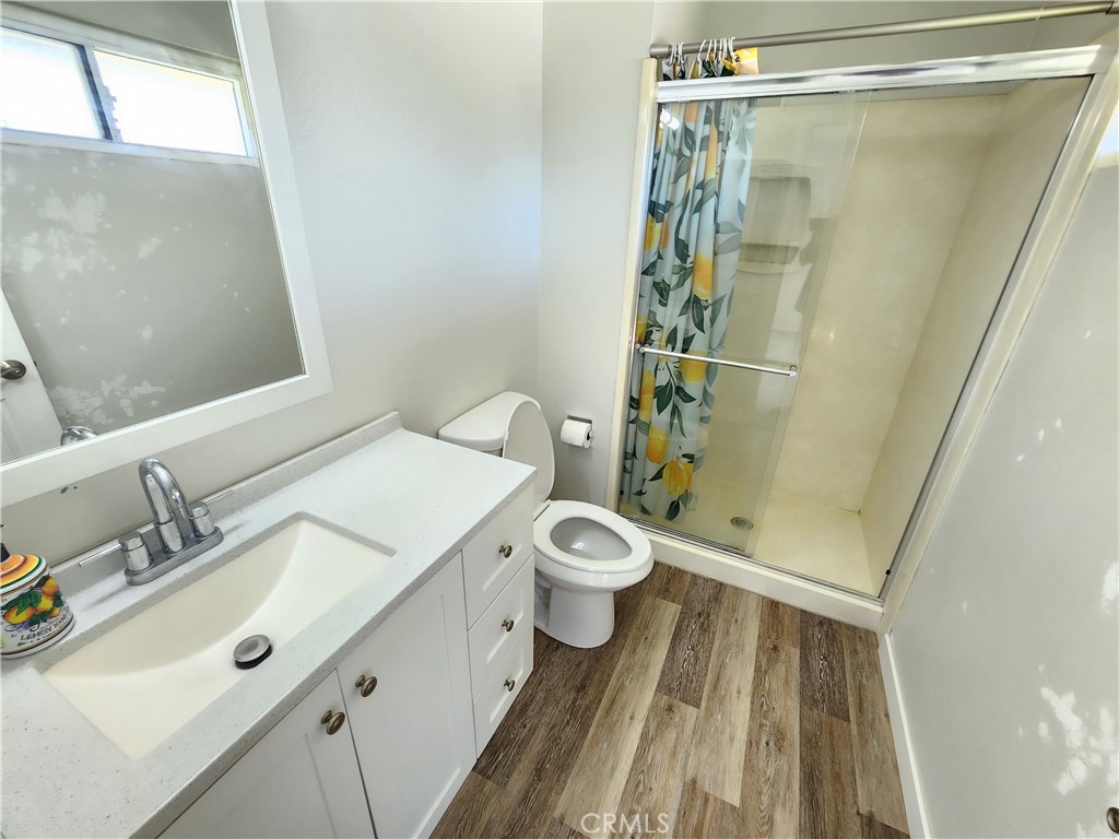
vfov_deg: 89.9
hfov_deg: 106.2
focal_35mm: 13
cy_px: 420
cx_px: 560
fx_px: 420
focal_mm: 2.2
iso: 320
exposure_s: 1/30
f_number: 2.2
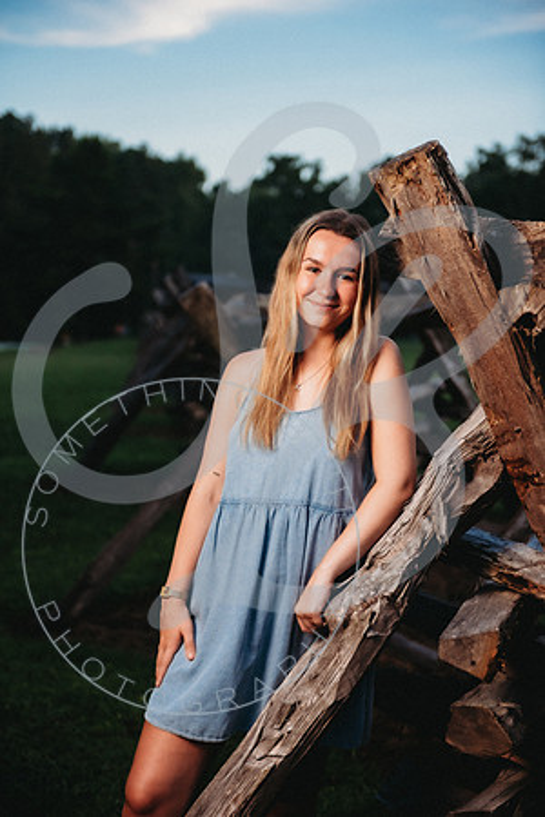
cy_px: 408
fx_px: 1408
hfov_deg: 21.9
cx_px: 272
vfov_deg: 32.4
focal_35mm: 62
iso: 400
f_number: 2.8
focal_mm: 62
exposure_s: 1/1600
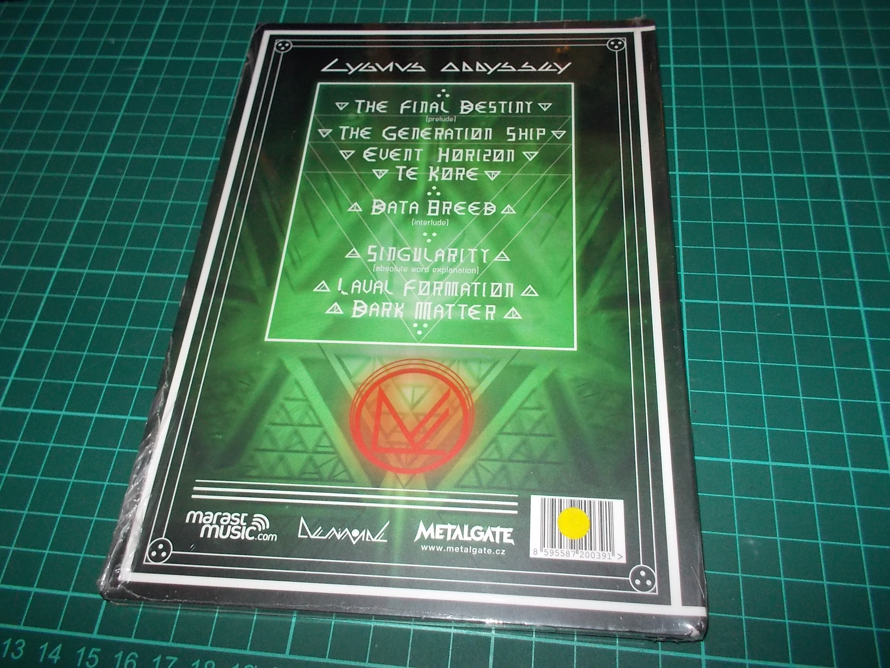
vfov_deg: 48.2
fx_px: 746
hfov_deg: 61.7
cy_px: 334
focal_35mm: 29
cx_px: 445
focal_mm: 4.1
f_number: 3.3
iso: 200
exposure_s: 1/30
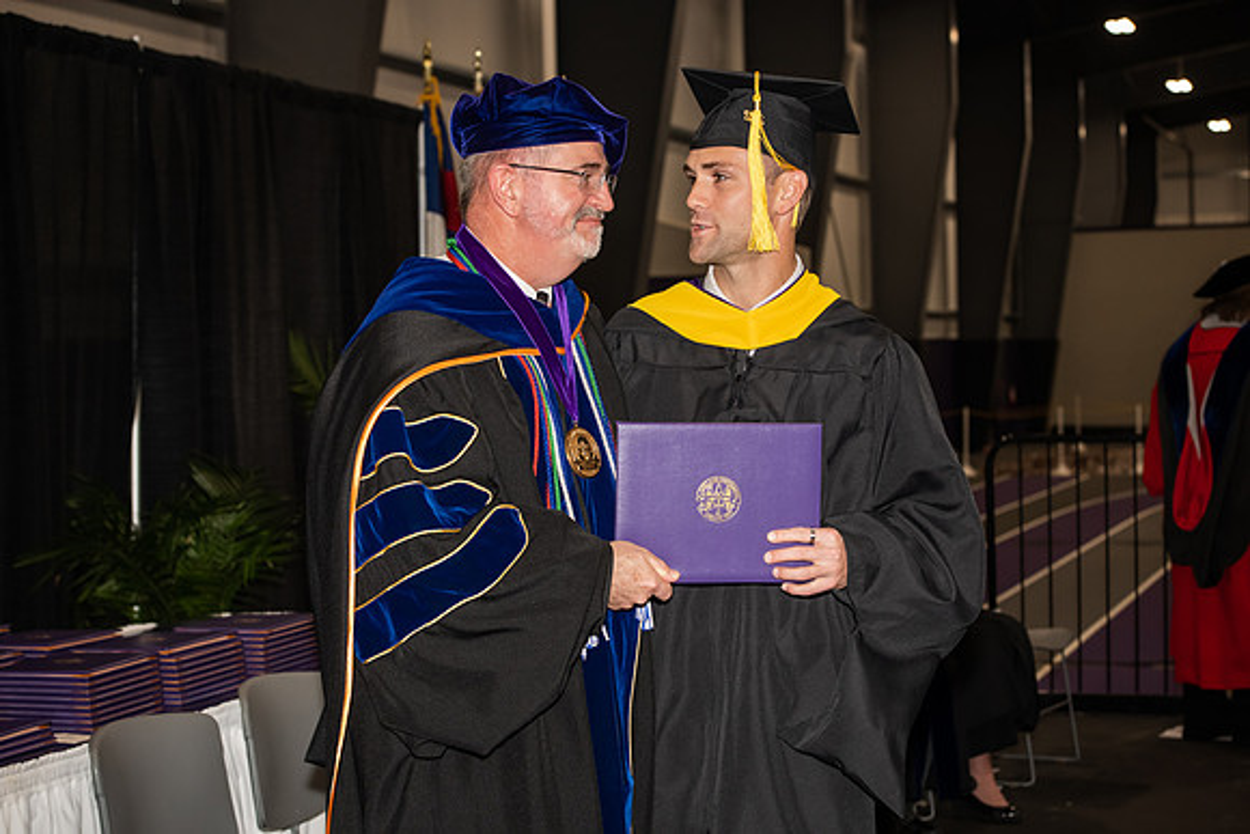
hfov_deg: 28.8
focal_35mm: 70
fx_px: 2431
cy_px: 417
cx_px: 625
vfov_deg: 19.5
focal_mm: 70
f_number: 5.6
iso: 1000
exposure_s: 1/200
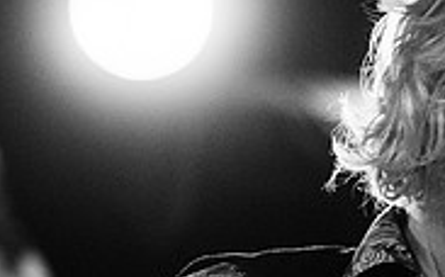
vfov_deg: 3.7
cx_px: 549
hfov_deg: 6.0
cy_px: 377
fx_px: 4253
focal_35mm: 351
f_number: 3.2
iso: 2500
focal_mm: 100
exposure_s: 1/160
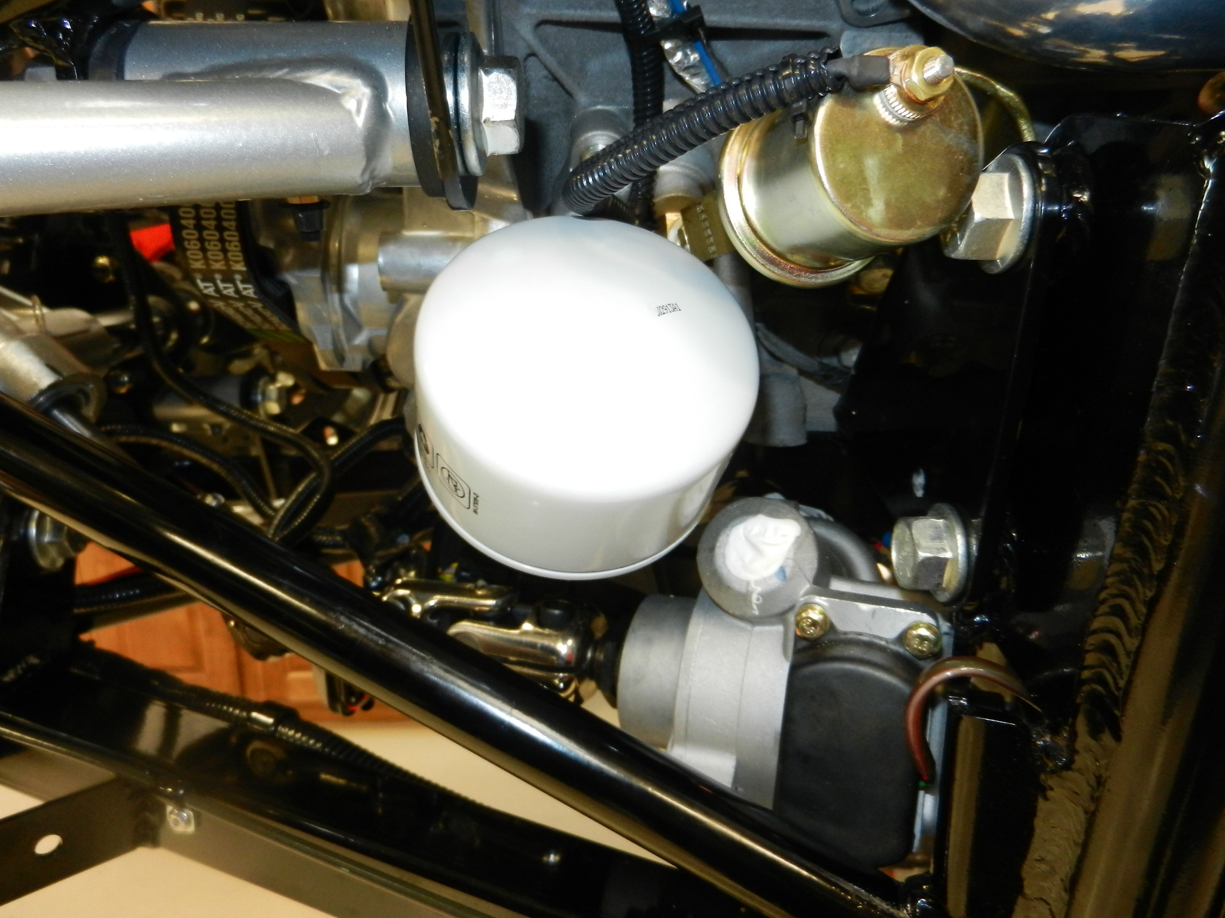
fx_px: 885
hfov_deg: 69.4
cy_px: 459
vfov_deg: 54.9
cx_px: 612
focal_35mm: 25
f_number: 3.5
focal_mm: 4.5
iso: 400
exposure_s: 1/30
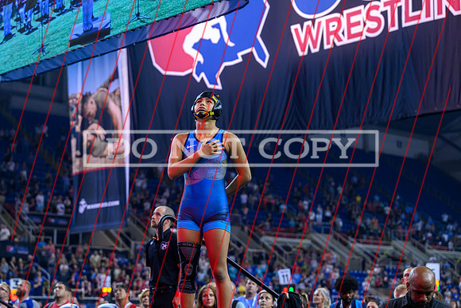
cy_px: 148
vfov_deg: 17.9
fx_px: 974
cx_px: 212
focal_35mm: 76
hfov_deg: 26.6
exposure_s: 1/640
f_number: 3.5
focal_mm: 70
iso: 3200
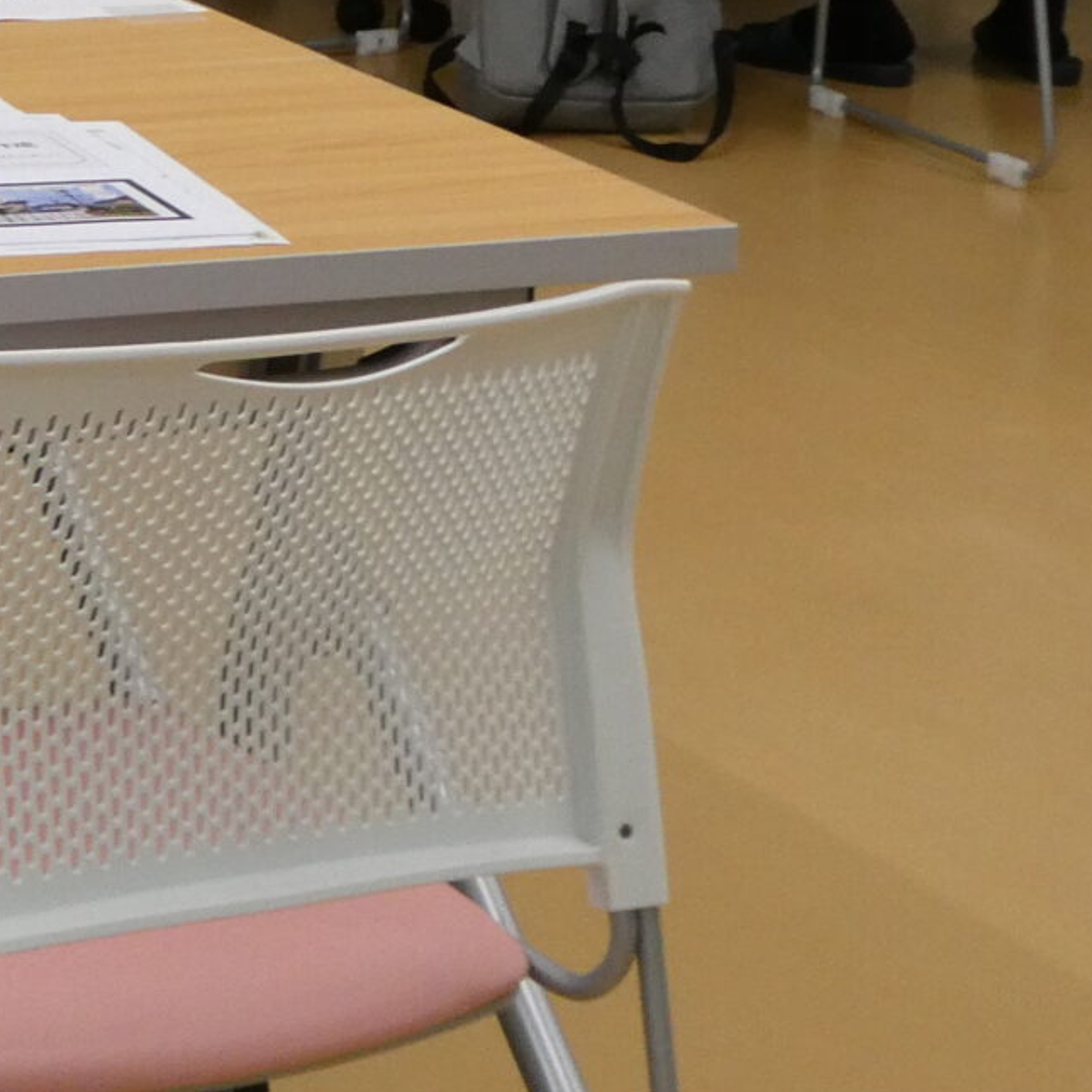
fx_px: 4640
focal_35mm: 130
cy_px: -431
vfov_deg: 12.9
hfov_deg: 12.6
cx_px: -646
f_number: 3.7
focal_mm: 6.7
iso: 250
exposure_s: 1/80
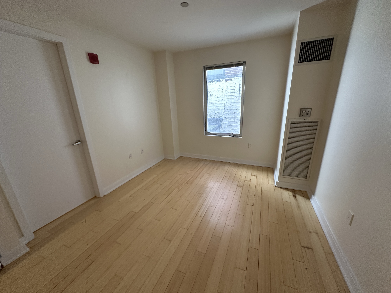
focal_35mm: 14
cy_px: 146
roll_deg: +2.9
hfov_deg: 102.1
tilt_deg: -16.8
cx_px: 196
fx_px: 158
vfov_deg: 85.7
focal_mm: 2.22
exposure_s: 1/60
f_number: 2.2
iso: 400
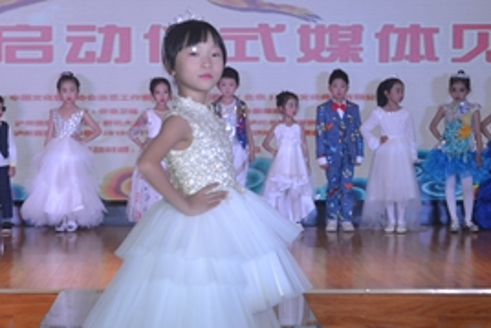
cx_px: 165
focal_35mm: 95
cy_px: 177
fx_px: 1296
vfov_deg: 14.4
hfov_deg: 21.4
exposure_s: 1/60
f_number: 5
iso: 200
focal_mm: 34
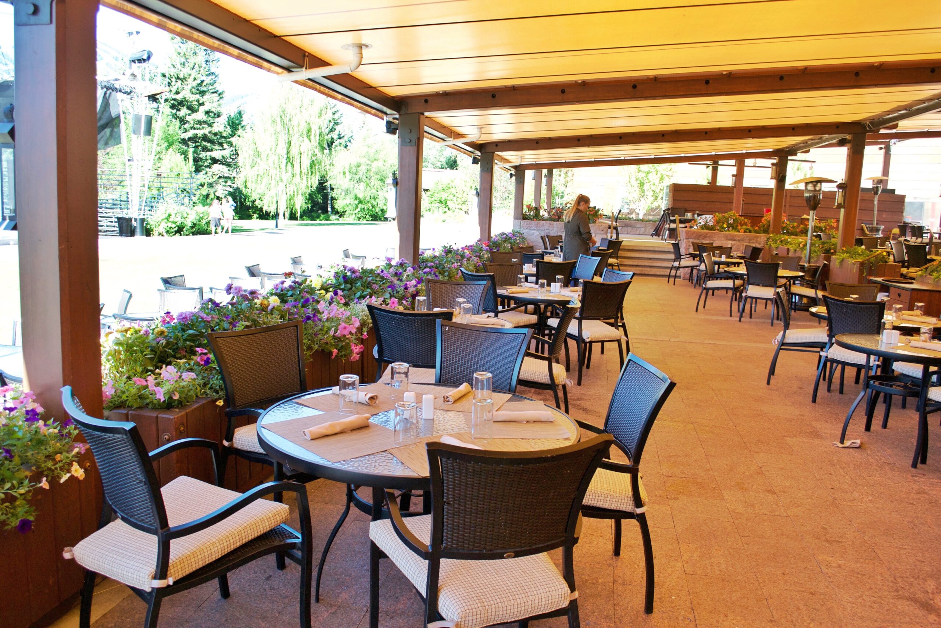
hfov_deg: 67.4
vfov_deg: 47.9
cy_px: 314
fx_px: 706
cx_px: 470
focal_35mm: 27
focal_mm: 18
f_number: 5.6
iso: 320
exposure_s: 1/125
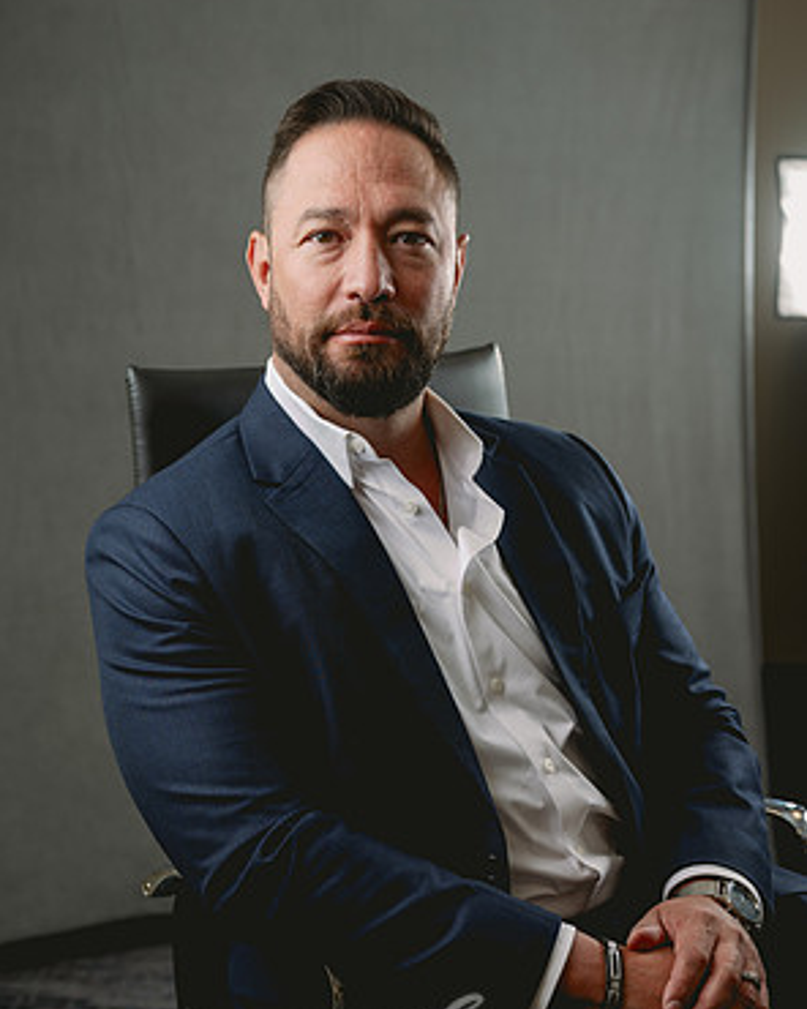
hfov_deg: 26.7
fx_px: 1702
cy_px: 573
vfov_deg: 33.0
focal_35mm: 57
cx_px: 402
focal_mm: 50
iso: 50
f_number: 3.5
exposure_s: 1/200
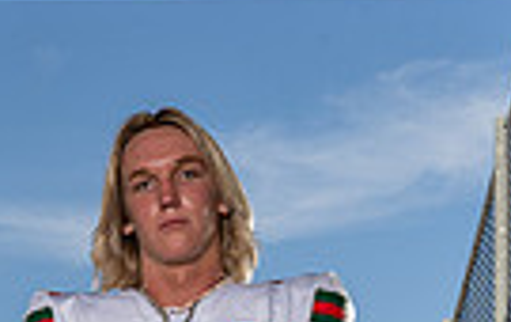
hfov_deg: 16.9
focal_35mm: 122
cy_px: 765
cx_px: 95
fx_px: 1703
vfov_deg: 9.6
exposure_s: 1/250
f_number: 10
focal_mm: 36
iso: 160
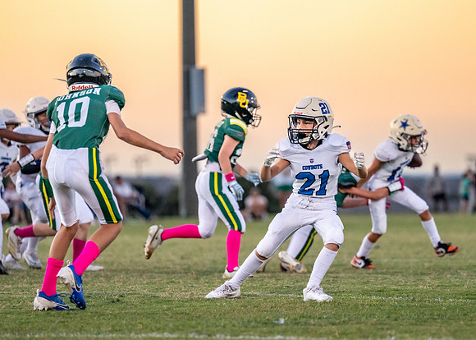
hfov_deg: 7.1
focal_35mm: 282
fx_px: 3817
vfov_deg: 5.1
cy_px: 198
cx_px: 293
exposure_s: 1/1600
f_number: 2.8
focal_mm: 200
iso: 2500
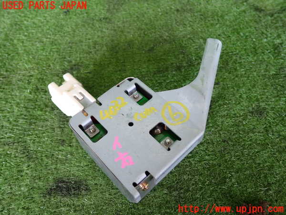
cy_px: 108
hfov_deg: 60.0
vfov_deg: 46.8
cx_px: 143
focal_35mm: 30
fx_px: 248
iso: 200
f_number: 2.3
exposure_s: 1/60
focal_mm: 5.4
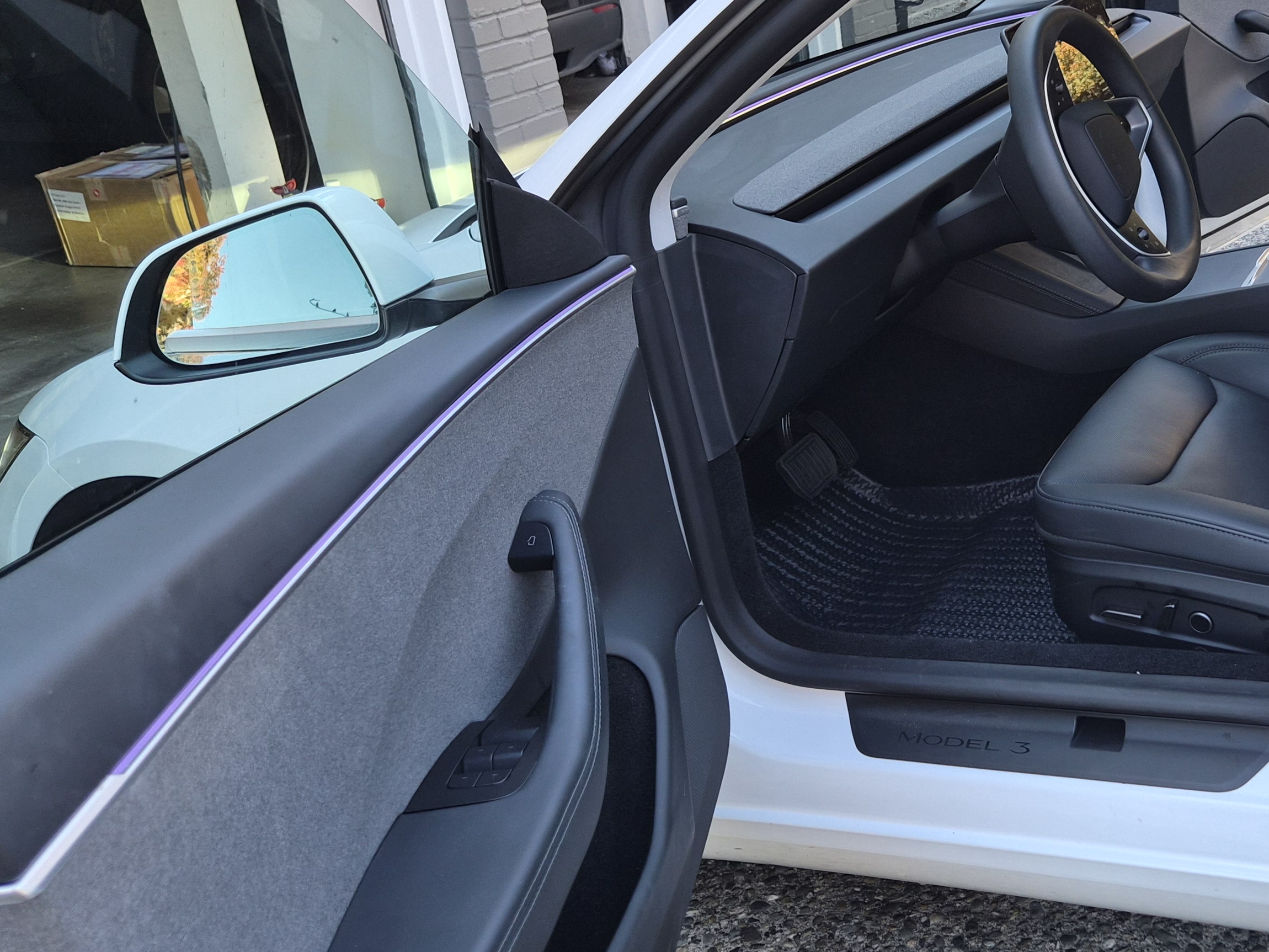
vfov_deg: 35.8
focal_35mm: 40
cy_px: 380
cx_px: 948
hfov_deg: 45.2
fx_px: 1466
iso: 64
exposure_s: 1/180
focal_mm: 5.4
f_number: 1.8
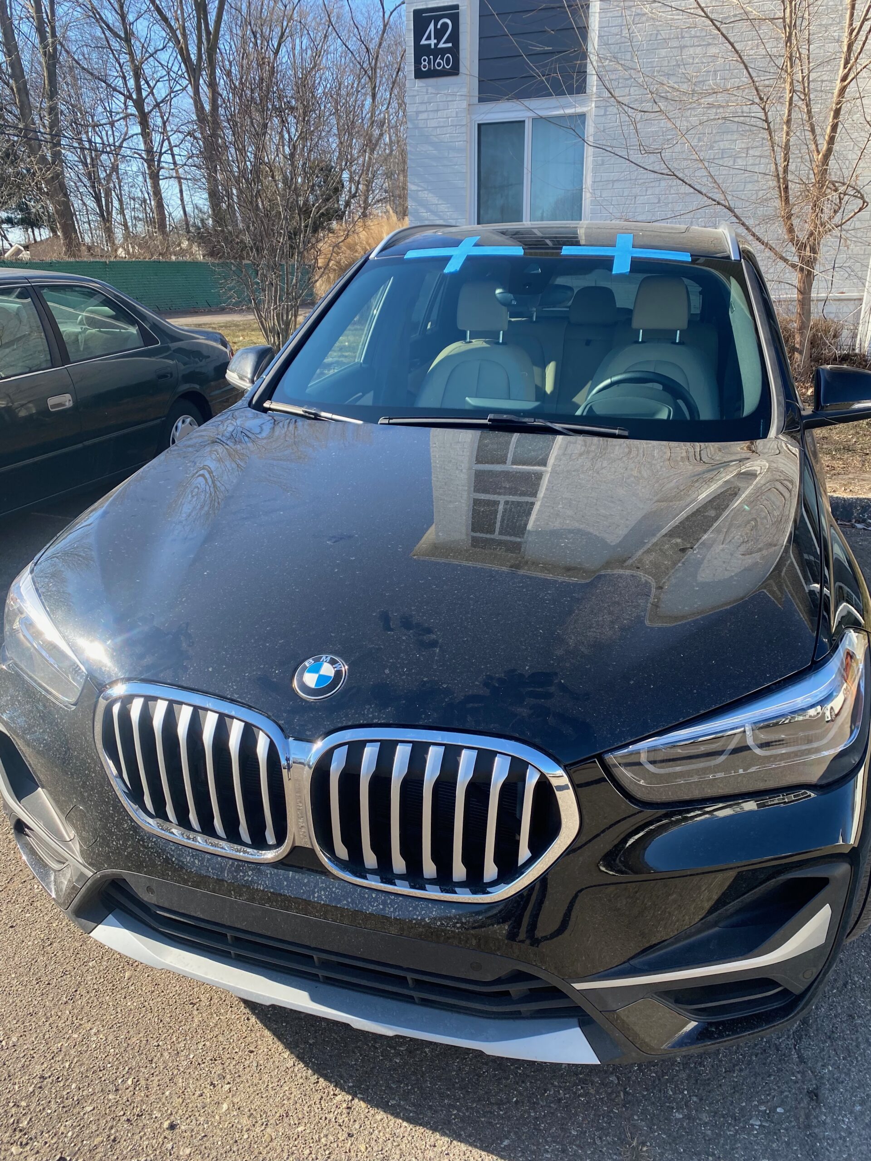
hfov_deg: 53.1
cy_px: 580
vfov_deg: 67.3
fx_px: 872
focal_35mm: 26
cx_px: 436
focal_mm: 4.25
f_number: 1.8
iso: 32
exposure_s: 1/582
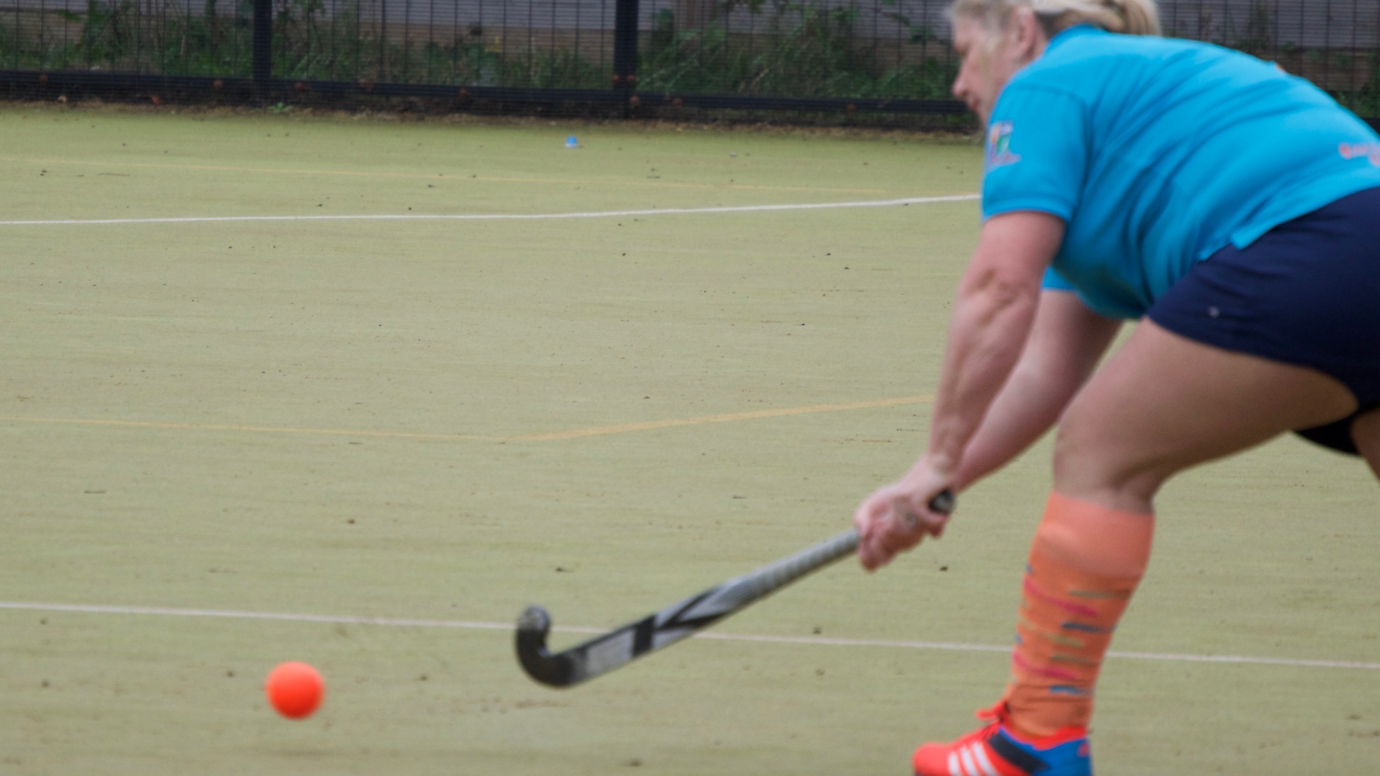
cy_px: 409
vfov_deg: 2.3
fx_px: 19614
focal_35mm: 536
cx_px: 590
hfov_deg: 4.0
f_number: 5.6
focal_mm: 200
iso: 720
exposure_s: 1/1000
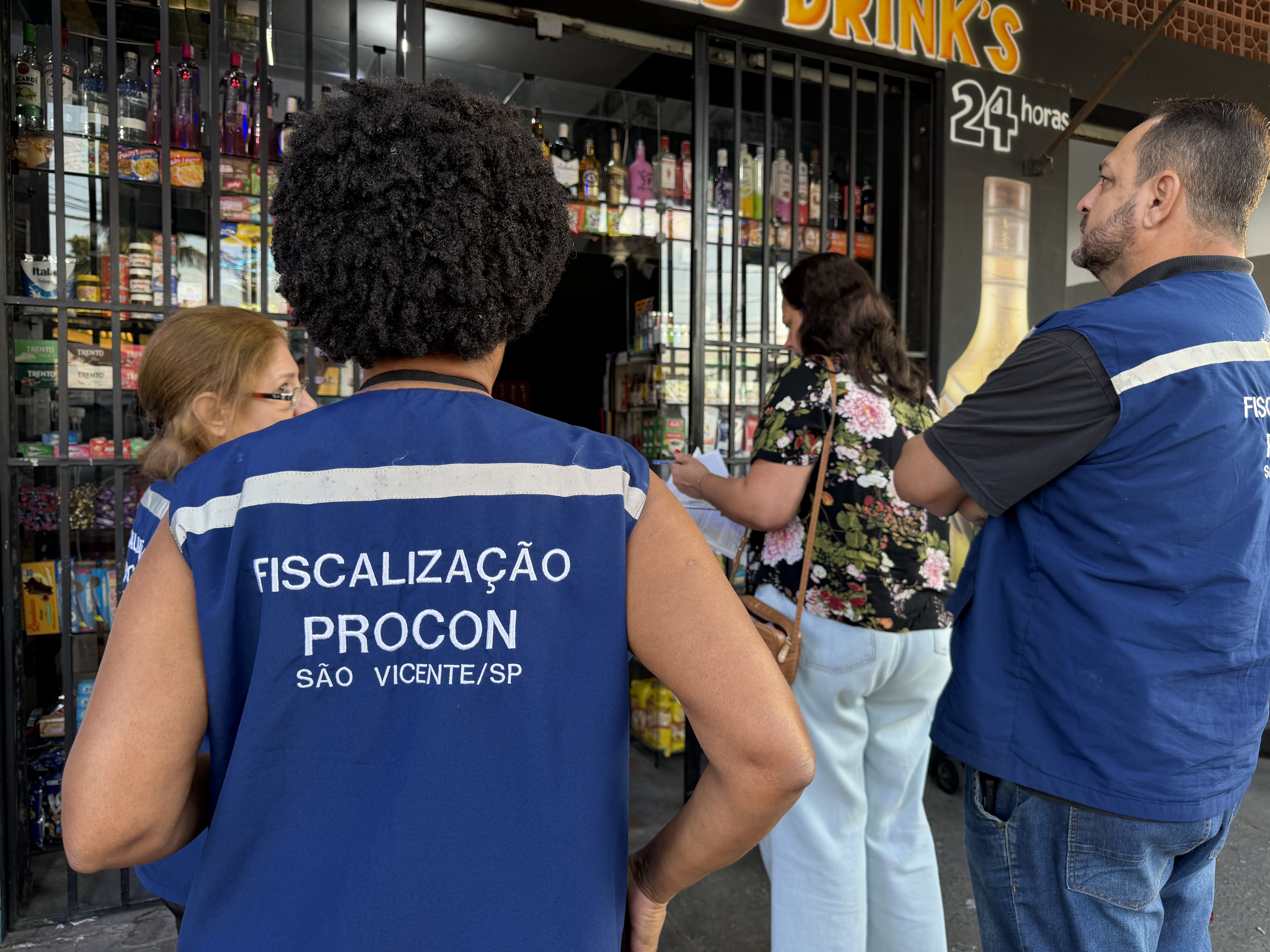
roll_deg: -0.1
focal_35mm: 24
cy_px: 476
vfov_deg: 56.8
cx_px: 635
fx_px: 881
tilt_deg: -1.8
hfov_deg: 71.6
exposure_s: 1/120
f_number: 1.78
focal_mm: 6.76
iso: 80
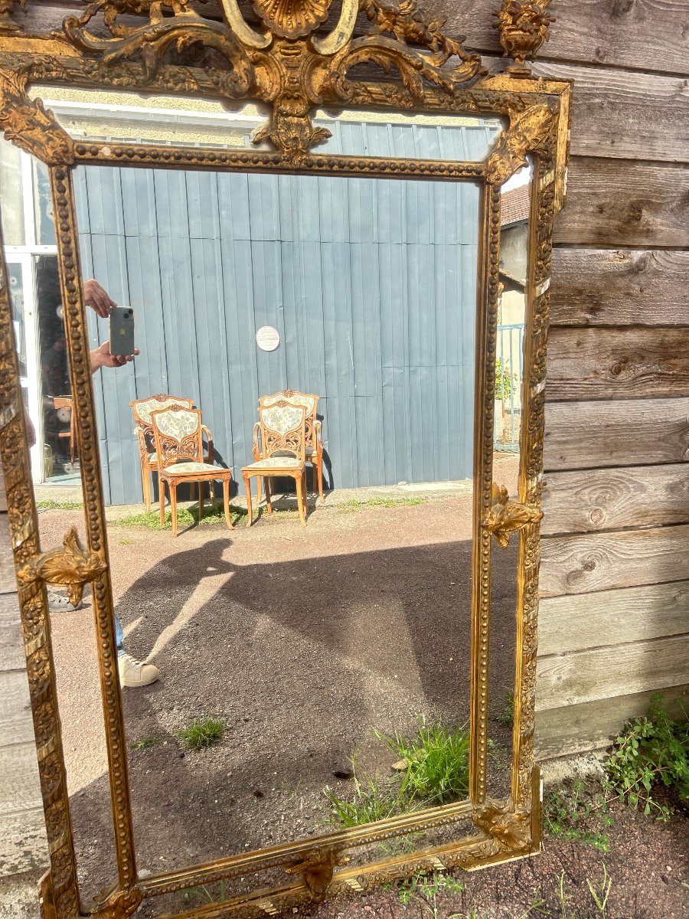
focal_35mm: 26
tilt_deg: -17.8
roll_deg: -1.4
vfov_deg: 67.3
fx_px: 690
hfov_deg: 53.1
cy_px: 460
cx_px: 344
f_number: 1.5
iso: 50
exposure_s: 1/833
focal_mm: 5.7
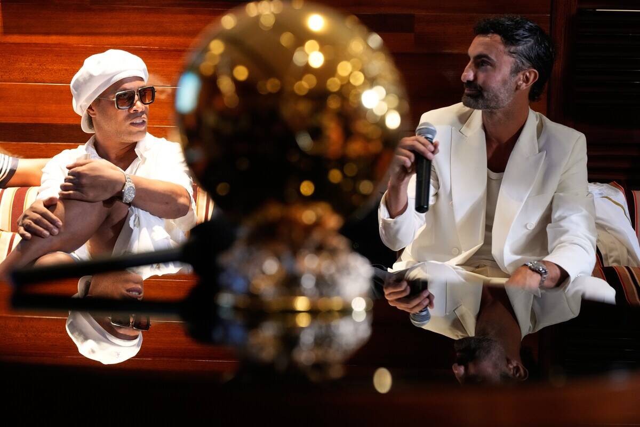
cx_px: 320
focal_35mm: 66
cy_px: 214
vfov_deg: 20.6
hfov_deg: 30.5
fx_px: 1173
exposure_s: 1/160
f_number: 3.2
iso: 4000
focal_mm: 66
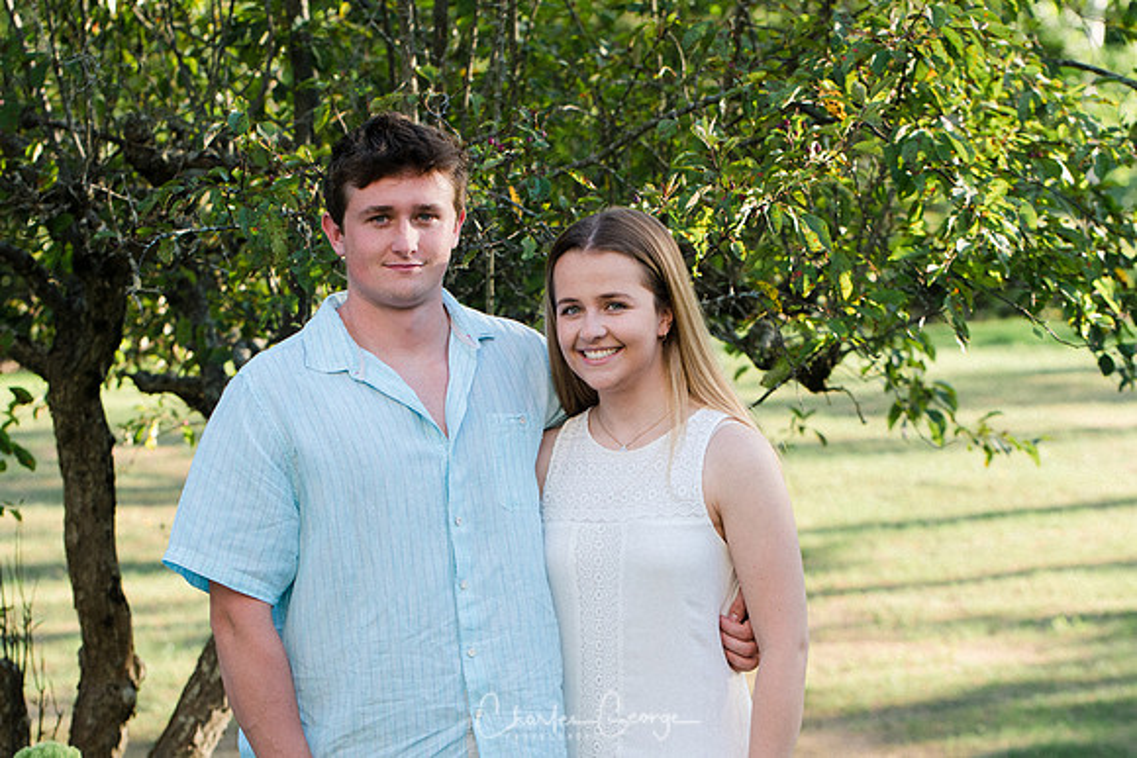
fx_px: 3510
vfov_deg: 12.3
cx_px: 535
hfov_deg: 18.4
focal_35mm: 111
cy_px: 401
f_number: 4
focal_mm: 70
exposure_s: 1/400
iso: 400
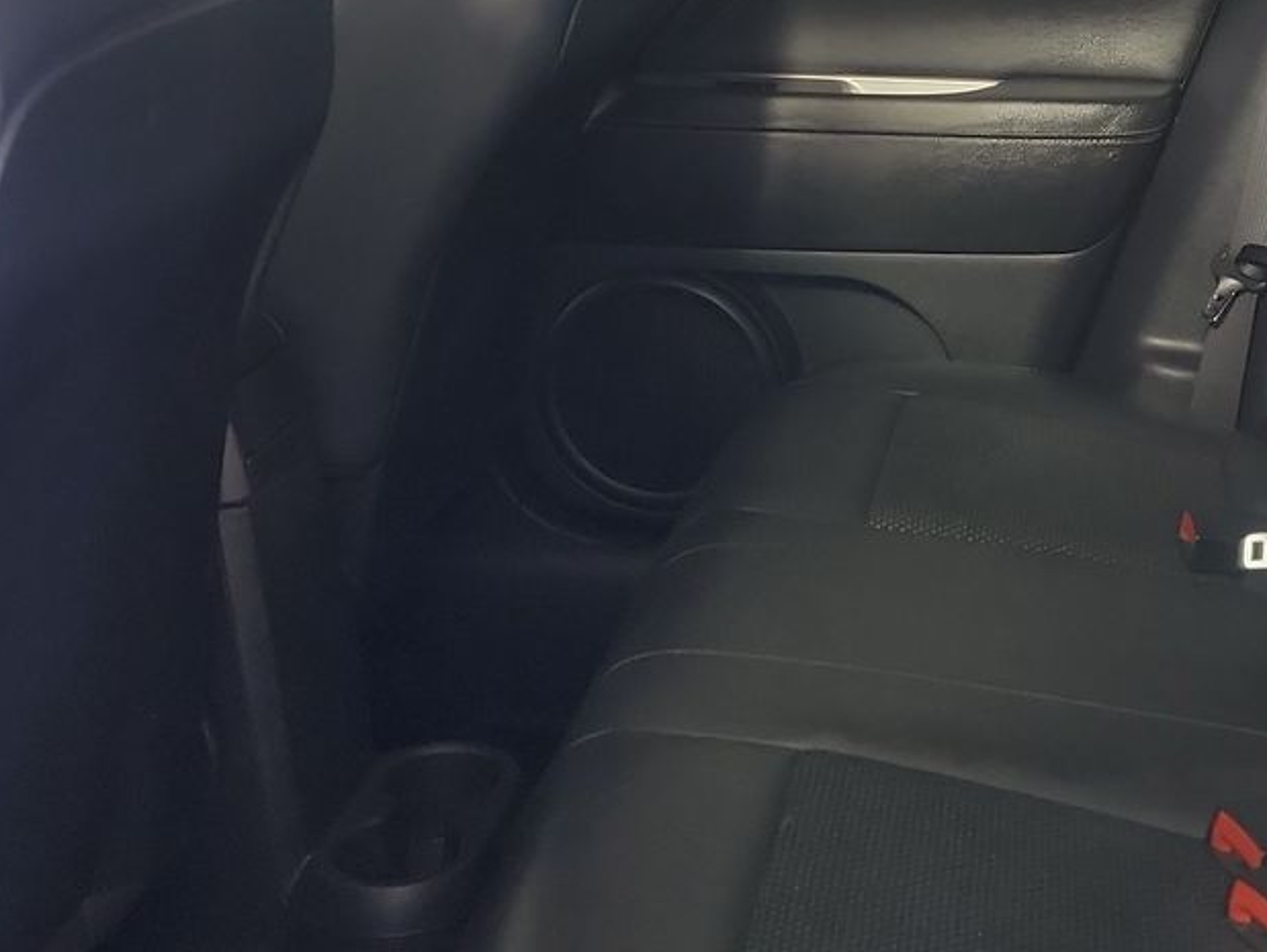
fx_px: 2271
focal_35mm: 62
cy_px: 264
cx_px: 733
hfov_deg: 31.1
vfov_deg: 23.5
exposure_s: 1/59
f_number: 1.8
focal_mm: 6.7
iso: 248
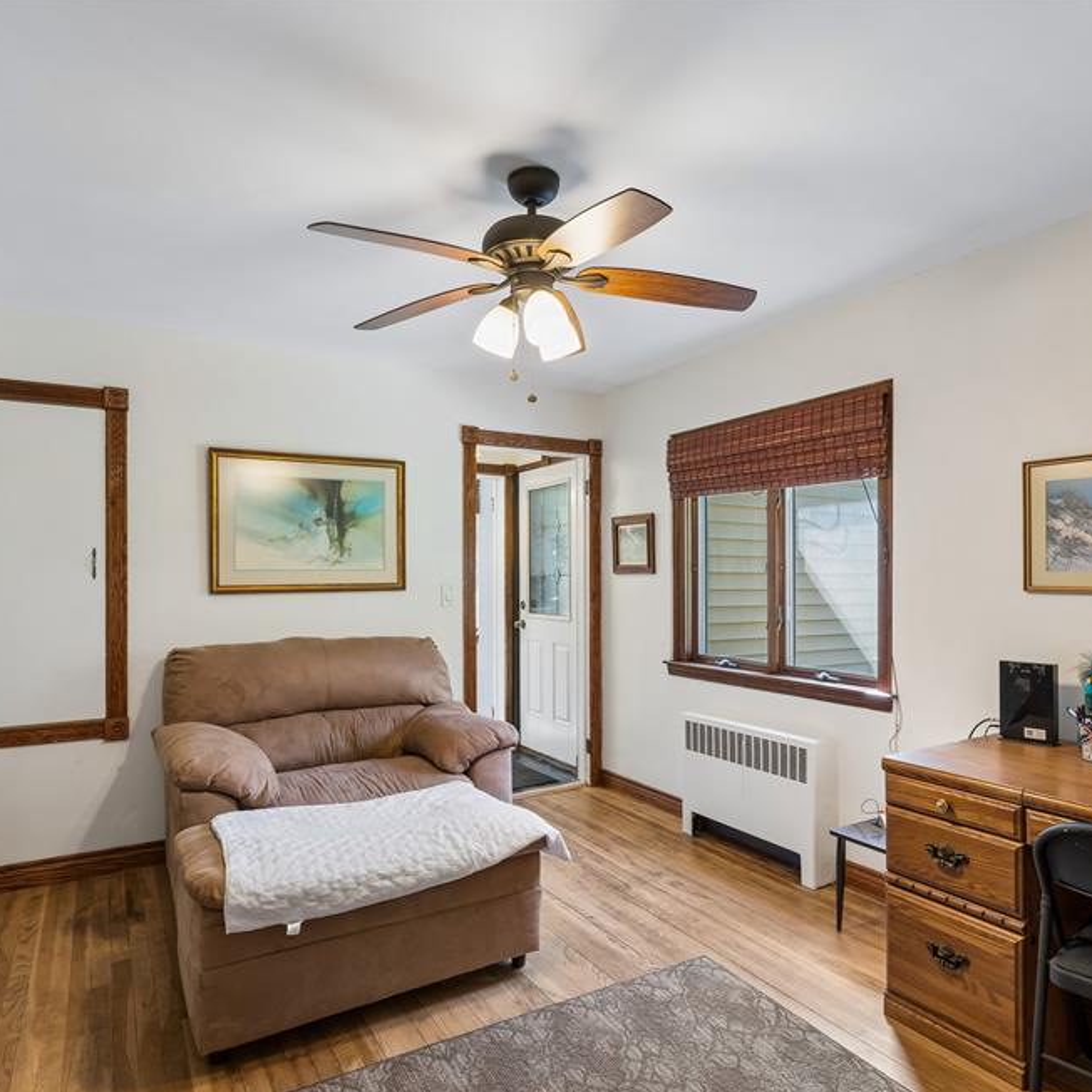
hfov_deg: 71.6
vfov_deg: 71.6
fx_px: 757
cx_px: 553
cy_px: 568
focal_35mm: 21
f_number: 13
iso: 400
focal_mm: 15.9
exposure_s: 1/2.5
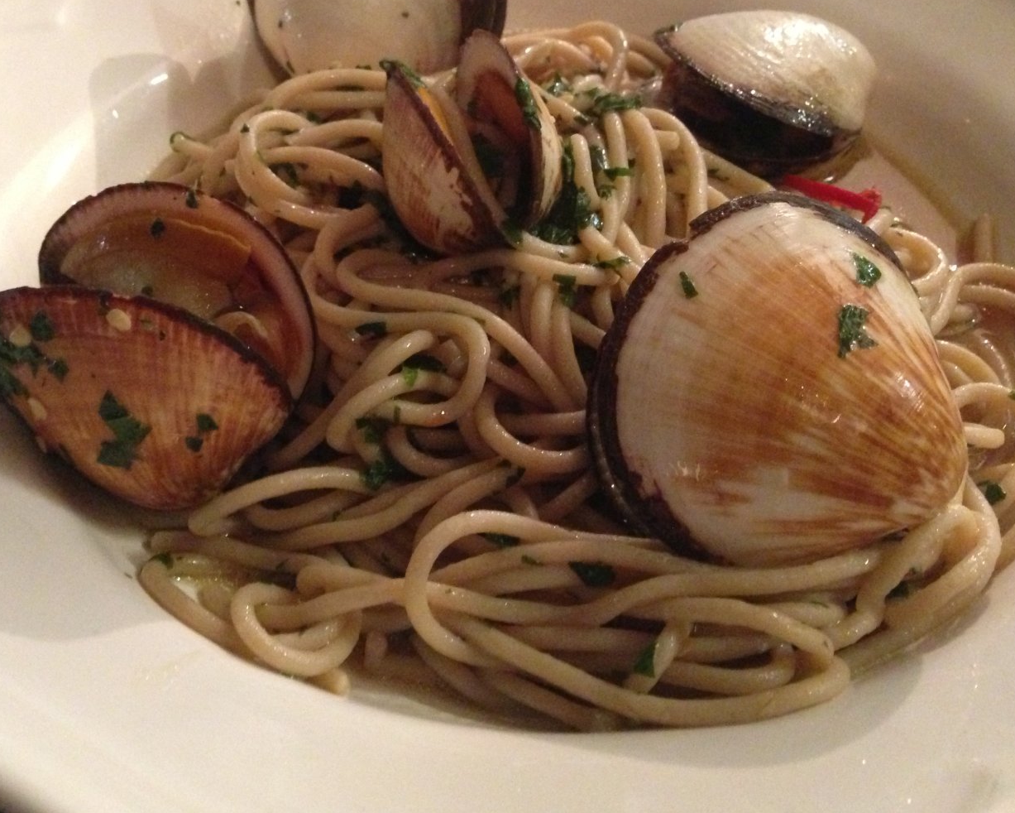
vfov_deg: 35.6
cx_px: 445
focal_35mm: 42
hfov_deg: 43.7
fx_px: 1262
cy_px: 344
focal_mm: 4.13
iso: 800
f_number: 2.4
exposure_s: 1/15
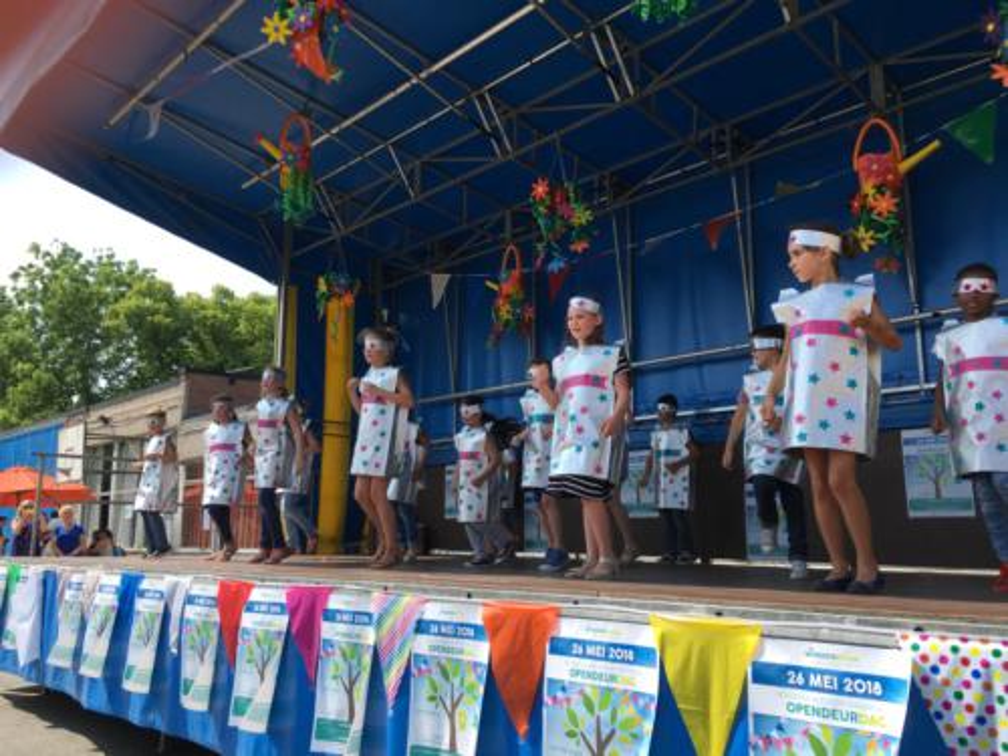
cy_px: 378
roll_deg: -2.1
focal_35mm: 29
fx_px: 844
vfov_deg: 48.2
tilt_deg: +11.6
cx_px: 504
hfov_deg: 61.7
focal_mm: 4.15
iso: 25
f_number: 2.2
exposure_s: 1/855
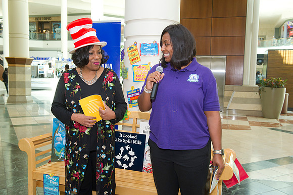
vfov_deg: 37.8
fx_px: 285
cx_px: 146
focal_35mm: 35
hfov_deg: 54.5
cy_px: 98
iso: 1250
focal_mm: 35
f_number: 5.6
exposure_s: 1/250
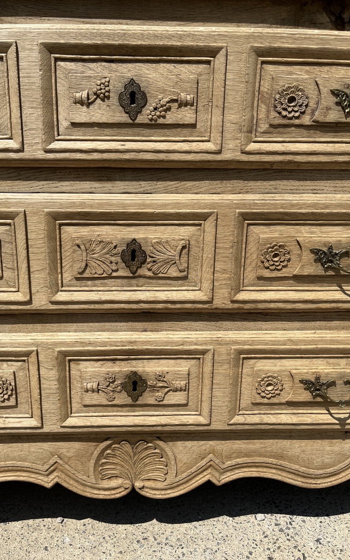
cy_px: 284
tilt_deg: -14.4
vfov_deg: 66.5
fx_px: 427
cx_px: 143
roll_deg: +1.4
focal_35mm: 28
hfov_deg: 44.3
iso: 50
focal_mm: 5.1
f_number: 1.6
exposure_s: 1/4854
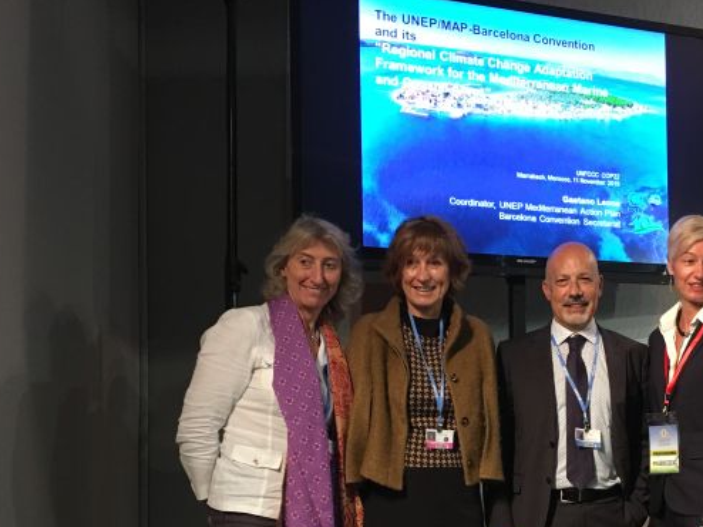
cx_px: 525
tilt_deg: -0.1
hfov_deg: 39.4
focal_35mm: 47
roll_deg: +0.7
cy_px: 422
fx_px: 954
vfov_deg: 30.1
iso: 200
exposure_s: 1/25
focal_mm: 4.15
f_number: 2.2
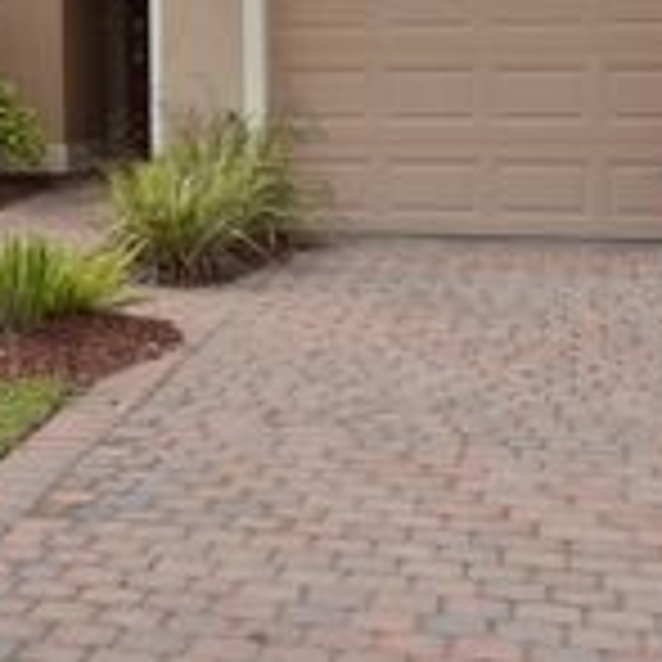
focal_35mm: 99
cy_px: -43
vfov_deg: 17.0
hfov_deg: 16.1
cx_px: -311
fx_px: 2152
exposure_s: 1/200
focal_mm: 23
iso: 100
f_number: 10
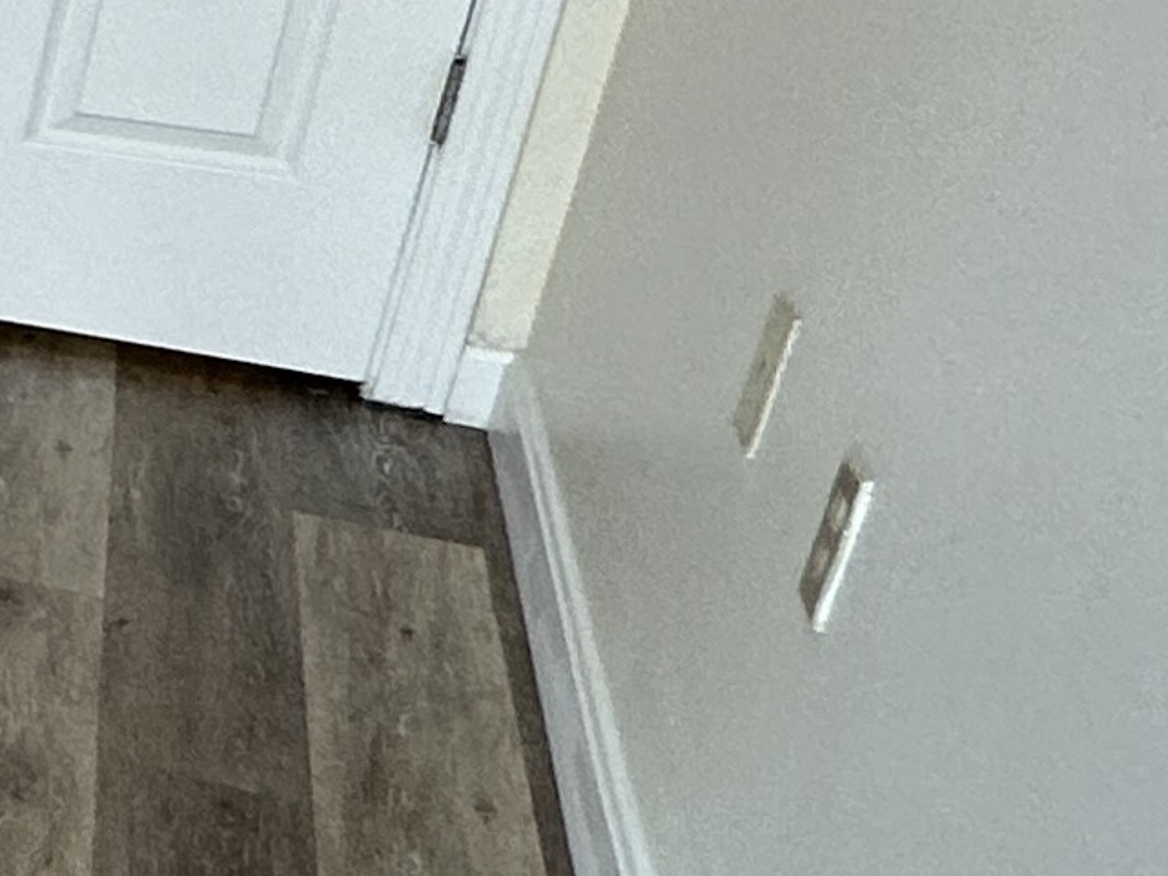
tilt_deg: -20.6
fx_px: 2970
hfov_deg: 12.9
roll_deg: +1.6
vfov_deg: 16.7
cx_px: -1997
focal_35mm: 88
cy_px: 202
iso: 80
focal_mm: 2.22
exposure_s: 1/120
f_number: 2.2
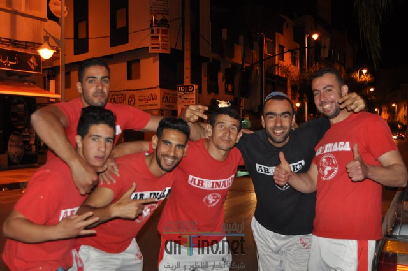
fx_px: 526
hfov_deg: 42.4
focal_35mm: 46
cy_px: 136
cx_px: 204
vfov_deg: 28.9
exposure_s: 1/60
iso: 800
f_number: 4.2
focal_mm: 31
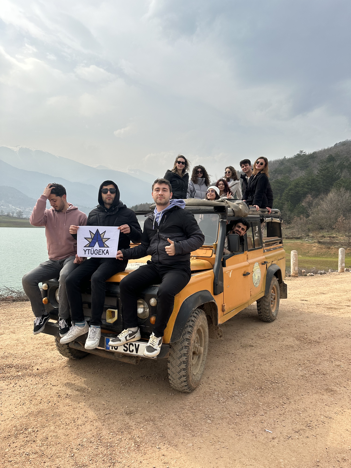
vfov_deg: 71.6
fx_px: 324
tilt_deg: -1.8
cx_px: 176
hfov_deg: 56.8
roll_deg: -1.0
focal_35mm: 24
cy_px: 234
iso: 80
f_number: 1.78
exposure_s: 1/5263
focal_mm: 6.86
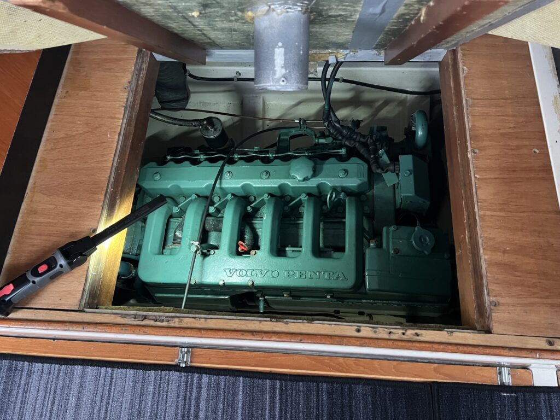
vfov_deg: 53.1
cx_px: 280
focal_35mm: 26
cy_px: 210
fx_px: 421
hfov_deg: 67.3
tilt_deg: -67.0
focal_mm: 5.7
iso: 500
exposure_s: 1/40
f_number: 1.5
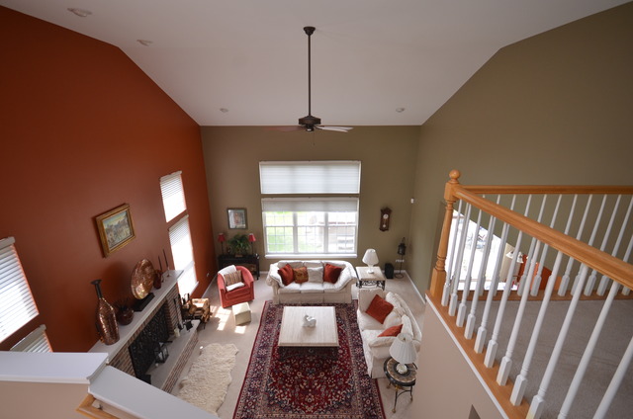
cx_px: 316
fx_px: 263
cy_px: 210
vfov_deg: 77.1
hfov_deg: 100.5
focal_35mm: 15
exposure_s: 1/100
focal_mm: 10
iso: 400
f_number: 5
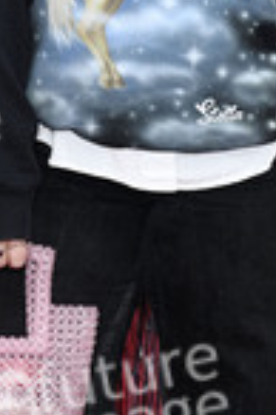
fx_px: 2213
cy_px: -14
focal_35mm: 192
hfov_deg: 7.1
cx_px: 165
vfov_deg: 10.6
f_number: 6.3
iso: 500
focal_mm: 70
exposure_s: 1/250
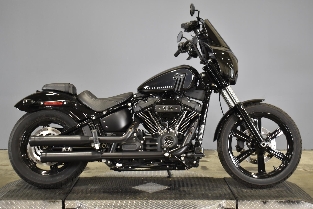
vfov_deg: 28.1
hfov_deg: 41.1
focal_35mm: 48
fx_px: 417
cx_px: 156
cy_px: 104
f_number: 4.5
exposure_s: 1/13
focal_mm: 32
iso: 400
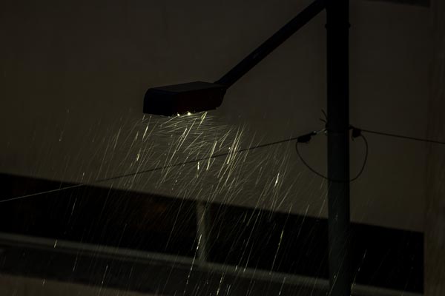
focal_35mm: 288
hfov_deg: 7.2
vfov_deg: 4.8
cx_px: 222
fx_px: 3560
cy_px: 148
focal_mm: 288
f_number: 5.6
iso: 320
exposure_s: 1/30
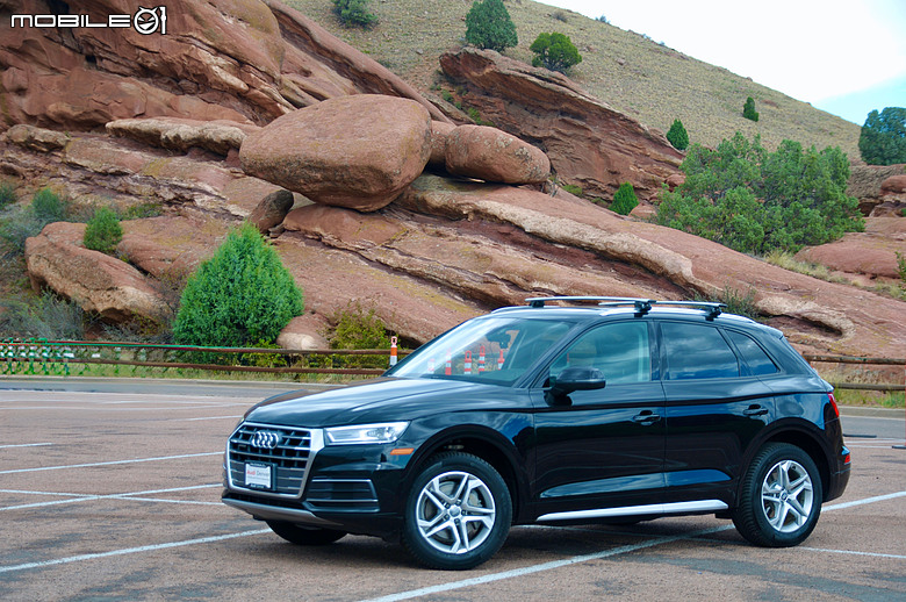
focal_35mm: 78
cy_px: 301
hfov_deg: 26.0
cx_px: 453
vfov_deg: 17.4
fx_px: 1961
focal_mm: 52
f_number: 4.8
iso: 100
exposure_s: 1/200
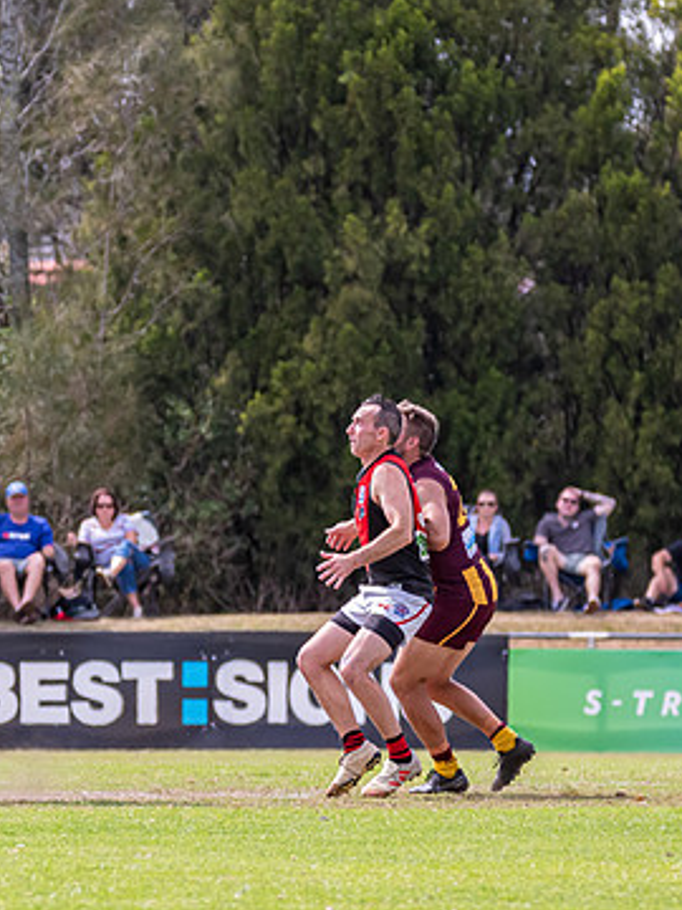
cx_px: 89
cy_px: 357
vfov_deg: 3.1
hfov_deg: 2.3
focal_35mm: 633
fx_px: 16628
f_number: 6.3
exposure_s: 1/1600
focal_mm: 240
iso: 800
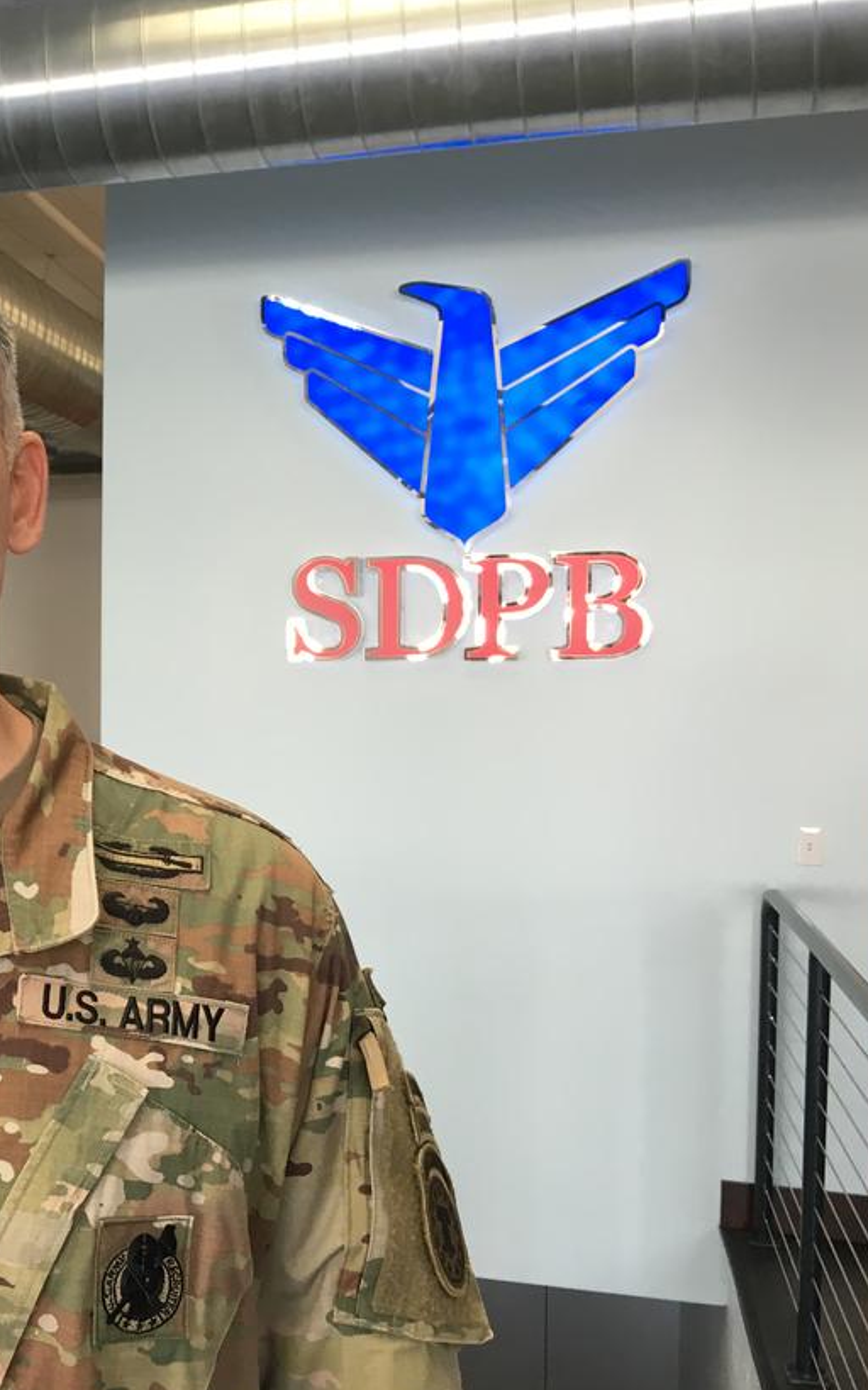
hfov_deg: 26.4
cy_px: 732
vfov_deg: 44.4
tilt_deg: -2.3
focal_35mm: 45
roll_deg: -0.4
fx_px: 1704
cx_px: -81
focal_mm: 4.15
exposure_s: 1/30
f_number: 2.2
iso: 25
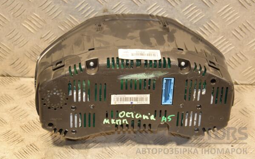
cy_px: 77
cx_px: 128
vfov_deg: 16.3
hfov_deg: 25.8
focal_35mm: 80
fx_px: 556
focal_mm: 52
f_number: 5
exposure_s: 1/125
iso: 800
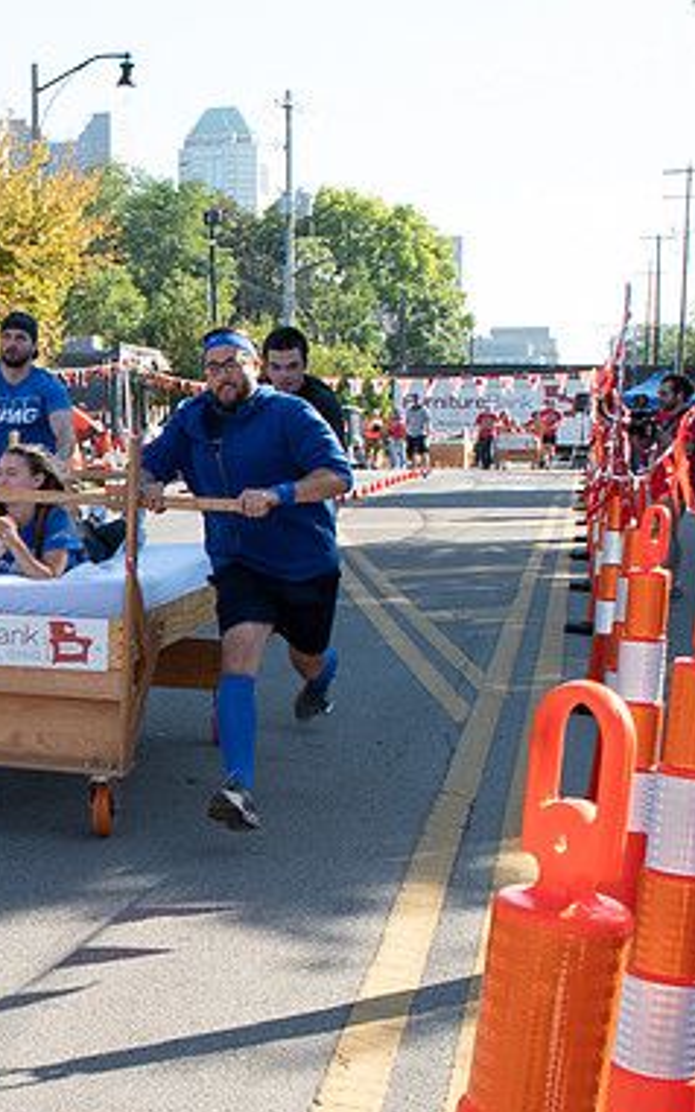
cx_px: -205
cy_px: 705
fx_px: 1849
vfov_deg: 33.3
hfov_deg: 19.6
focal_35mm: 61
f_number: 11
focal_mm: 24
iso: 500
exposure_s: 1/200
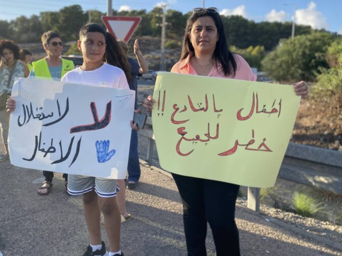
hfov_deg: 60.0
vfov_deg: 46.6
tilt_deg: -7.3
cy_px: 110
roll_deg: -1.0
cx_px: 163
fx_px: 296
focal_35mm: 30
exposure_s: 1/912
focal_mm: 4.25
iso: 32
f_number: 1.8
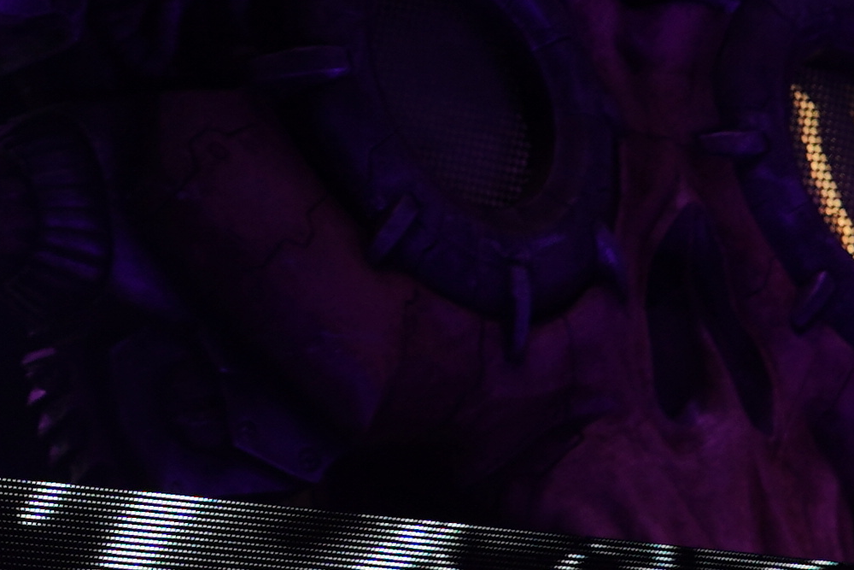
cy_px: -739
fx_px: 4982
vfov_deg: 6.3
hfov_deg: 9.6
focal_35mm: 210
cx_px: -310
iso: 100
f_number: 5
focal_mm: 35
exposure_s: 1/60
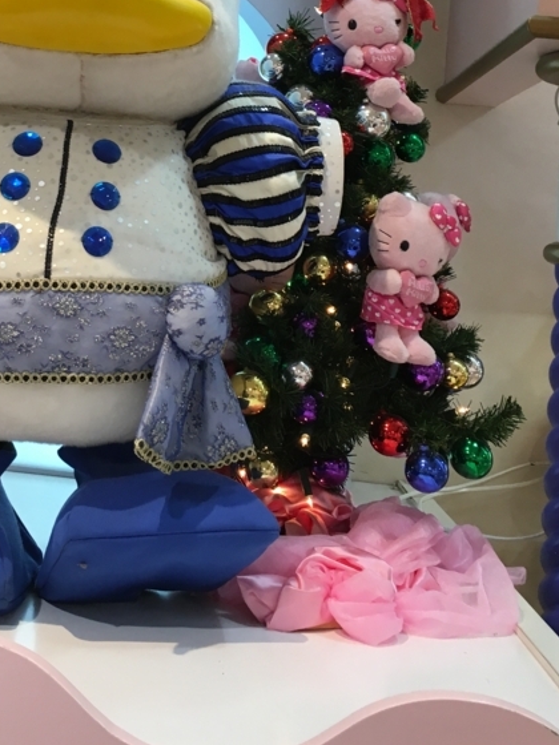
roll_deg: -6.6
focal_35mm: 53
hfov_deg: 27.1
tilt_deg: +7.8
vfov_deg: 34.8
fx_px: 1141
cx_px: 126
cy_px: 130
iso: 25
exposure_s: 1/30
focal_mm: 4.15
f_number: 2.2
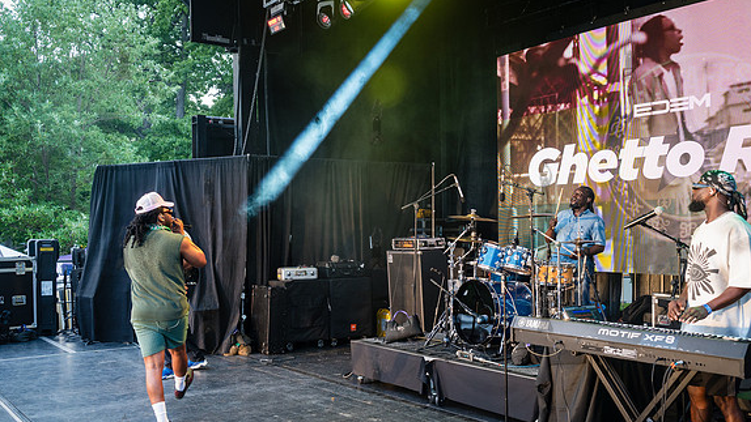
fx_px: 737
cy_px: 247
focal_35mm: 37
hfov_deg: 54.0
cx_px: 376
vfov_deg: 31.9
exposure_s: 1/200
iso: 1600
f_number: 4.5
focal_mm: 35
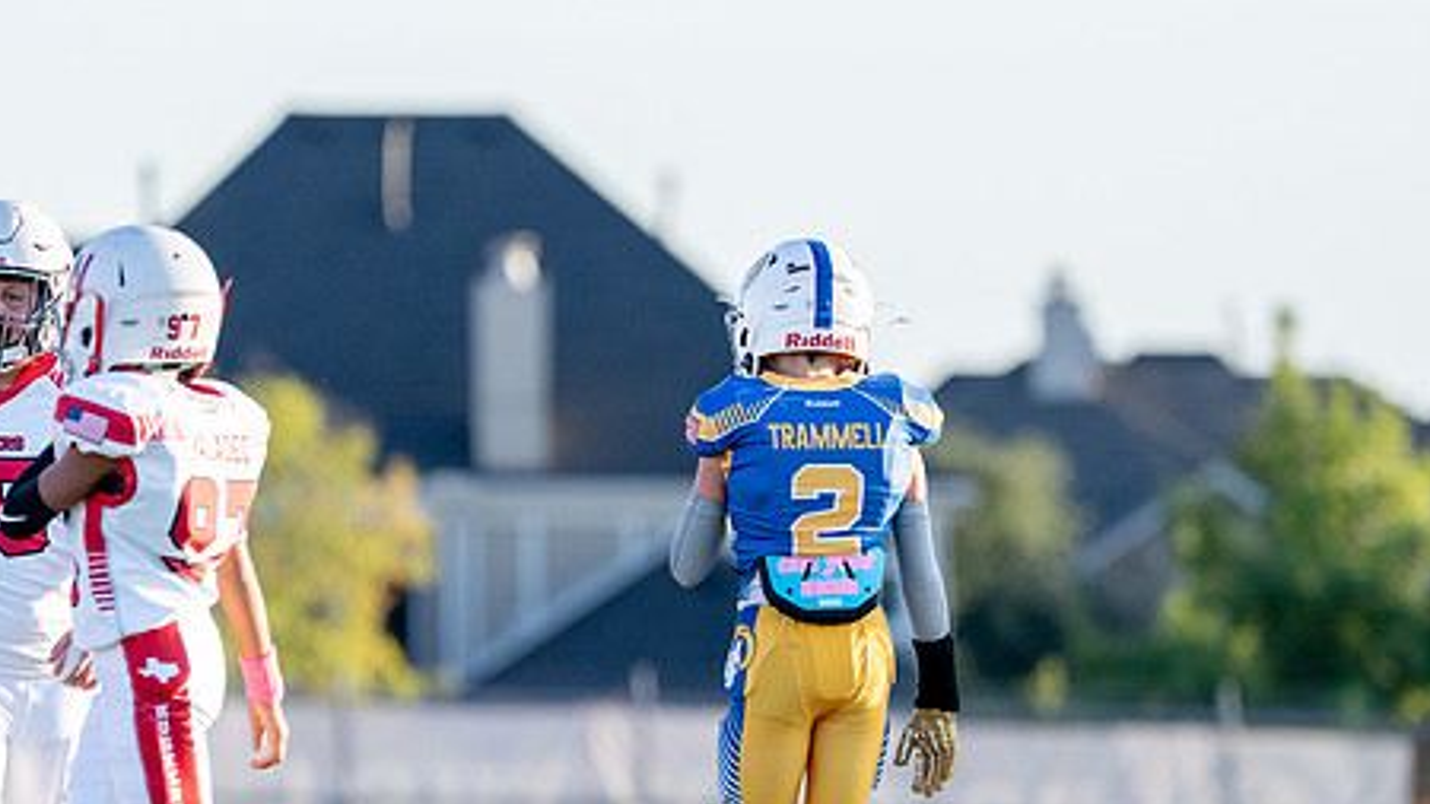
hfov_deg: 4.5
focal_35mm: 485
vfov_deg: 2.5
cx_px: 768
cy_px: 501
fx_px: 18388
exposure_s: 1/3200
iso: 400
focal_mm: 200
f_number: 2.8
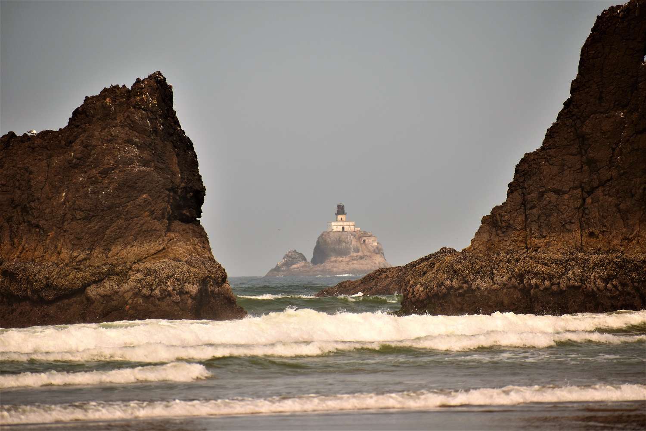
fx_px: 5921
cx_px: 323
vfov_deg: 4.2
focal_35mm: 330
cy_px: 216
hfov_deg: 6.2
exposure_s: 1/1600
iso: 200
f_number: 5.6
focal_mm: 220
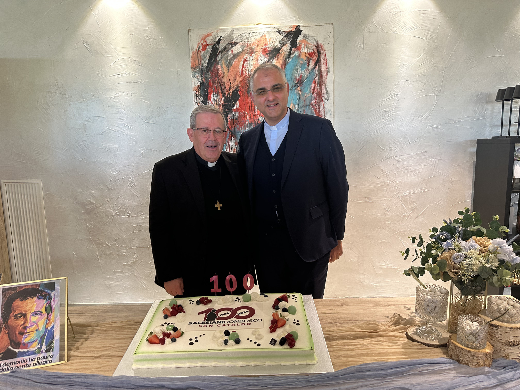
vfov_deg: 56.8
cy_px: 195
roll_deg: +0.8
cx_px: 260
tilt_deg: -7.4
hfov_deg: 71.6
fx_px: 361
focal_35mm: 24
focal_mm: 6.86
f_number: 1.78
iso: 160
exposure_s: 1/50
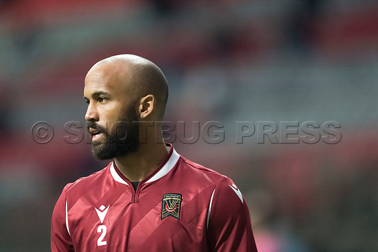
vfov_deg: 2.3
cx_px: 189
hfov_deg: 3.4
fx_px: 6301
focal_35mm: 600
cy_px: 126
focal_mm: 600
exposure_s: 1/2500
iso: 12800
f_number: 4
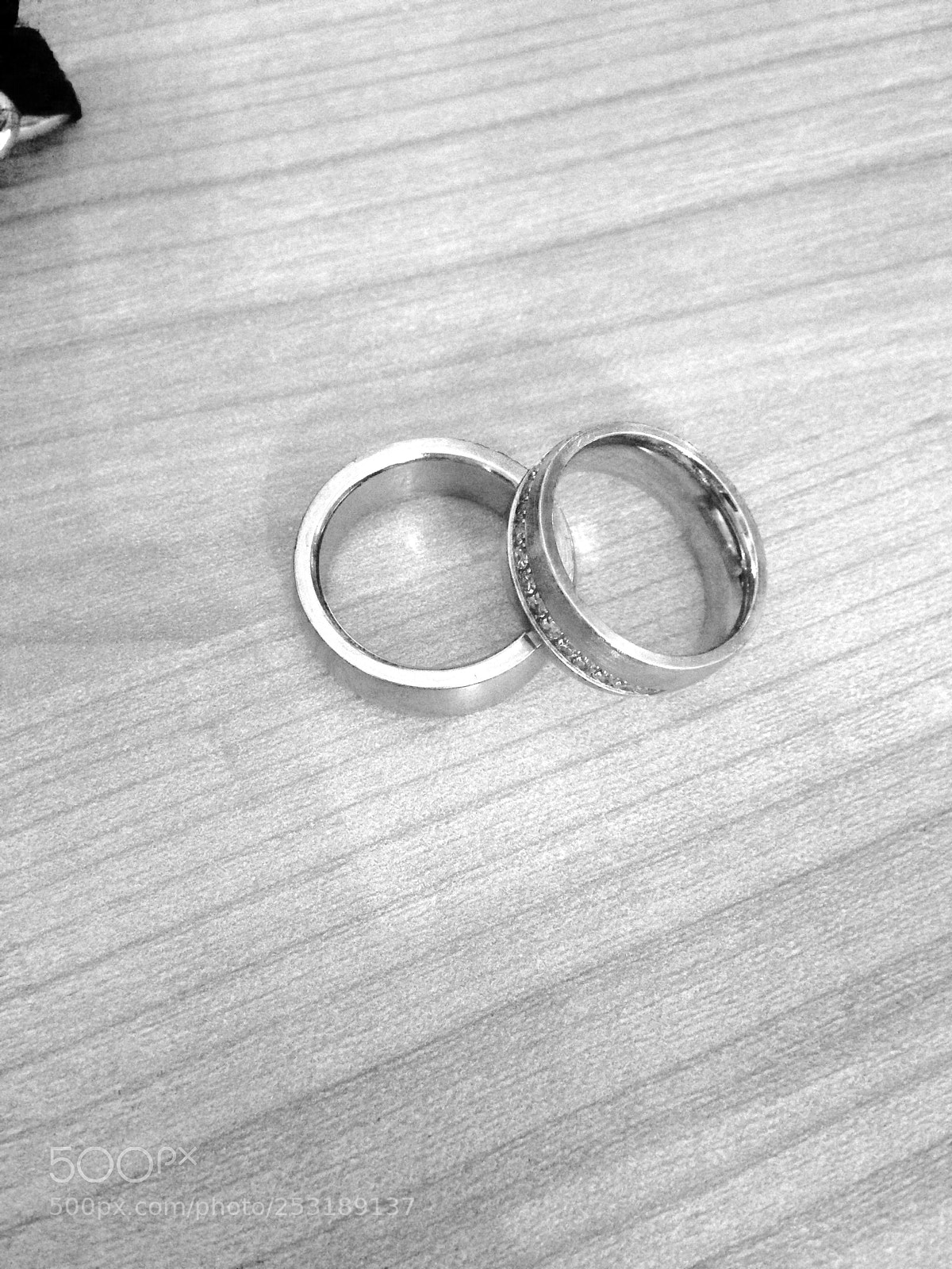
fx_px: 1210
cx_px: 476
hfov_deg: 42.9
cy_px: 634
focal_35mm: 33
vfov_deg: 55.4
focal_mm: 4.12
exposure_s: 1/15
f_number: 2.4
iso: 500
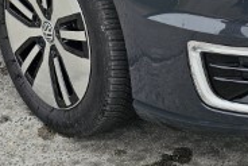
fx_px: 572
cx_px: 158
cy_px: -62
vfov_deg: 15.5
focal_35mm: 83
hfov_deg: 24.4
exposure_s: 1/218
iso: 10
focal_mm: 6.3
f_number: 1.7
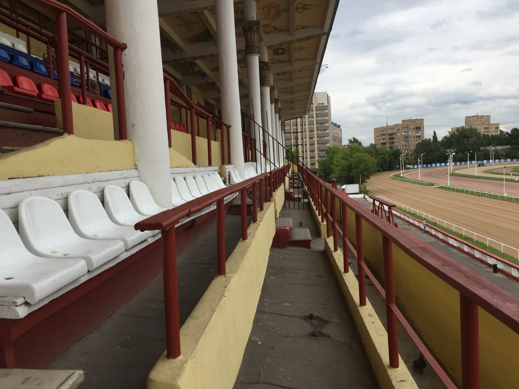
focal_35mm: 29
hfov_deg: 61.7
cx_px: 260
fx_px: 435
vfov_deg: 48.2
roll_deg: +3.3
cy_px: 194
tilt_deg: -2.2
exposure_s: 1/1364
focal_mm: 4.15
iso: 32
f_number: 2.2
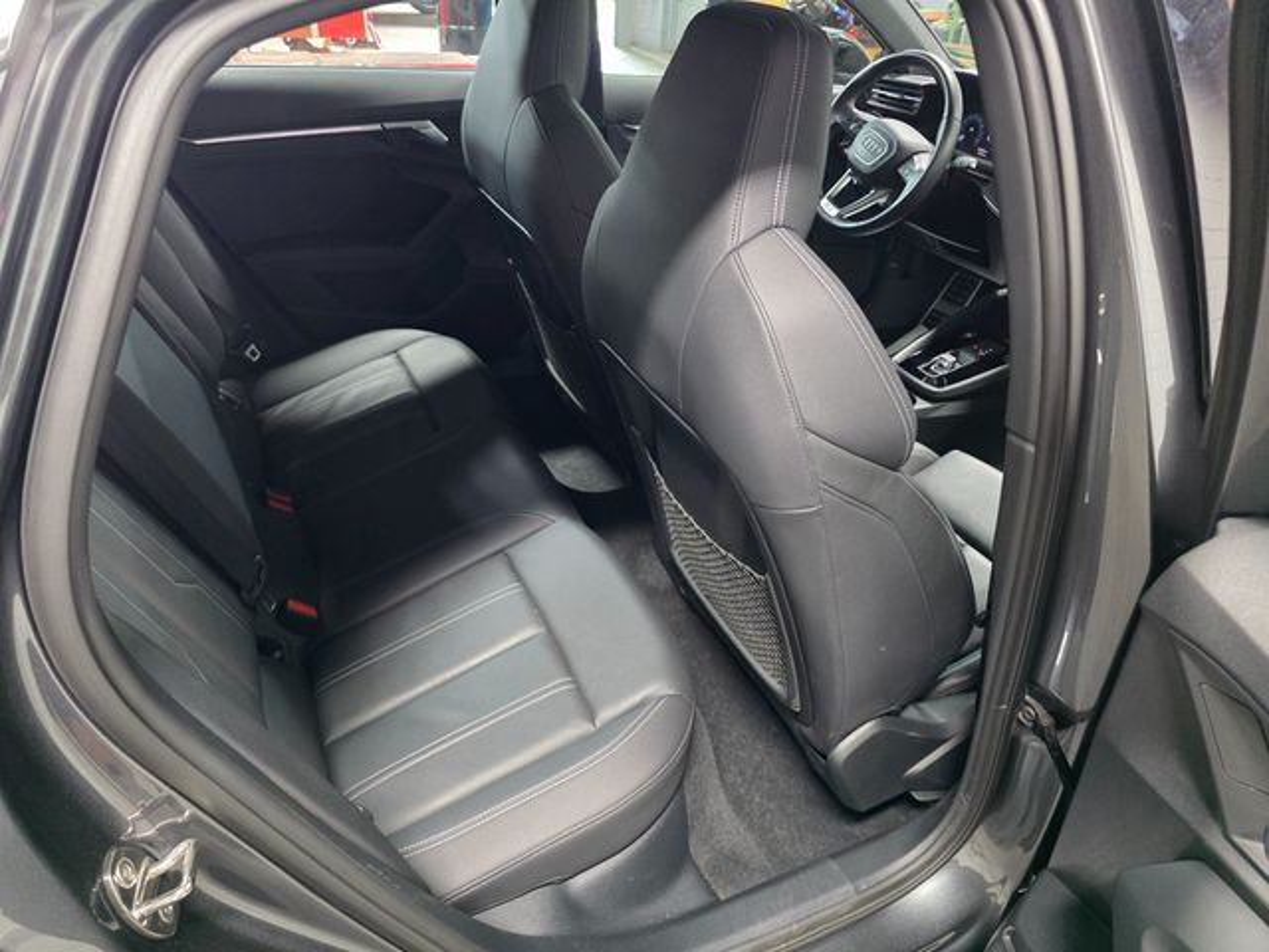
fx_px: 843
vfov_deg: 58.9
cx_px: 634
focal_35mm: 23
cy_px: 476
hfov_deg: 73.9
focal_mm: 6.3
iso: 1600
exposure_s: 1/120
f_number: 1.7
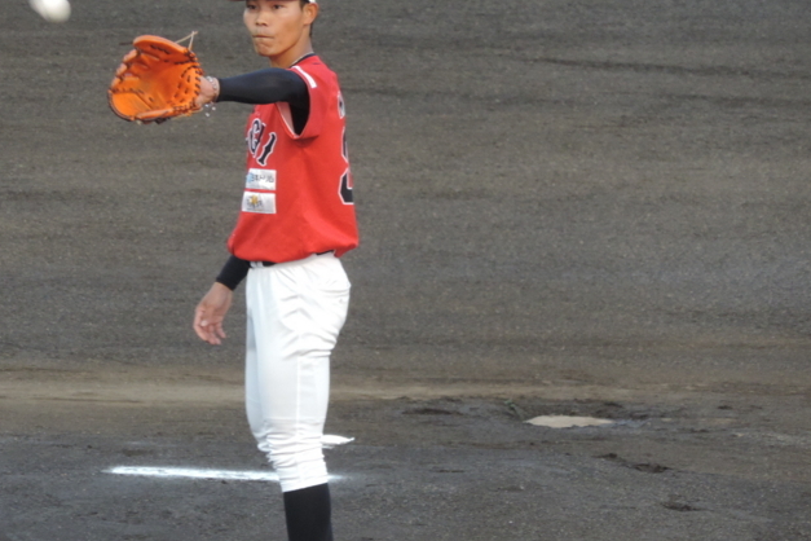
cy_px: 300
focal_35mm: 796
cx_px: 332
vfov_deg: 1.7
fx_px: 17931
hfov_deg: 2.6
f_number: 4.9
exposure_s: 1/125
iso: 400
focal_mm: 107
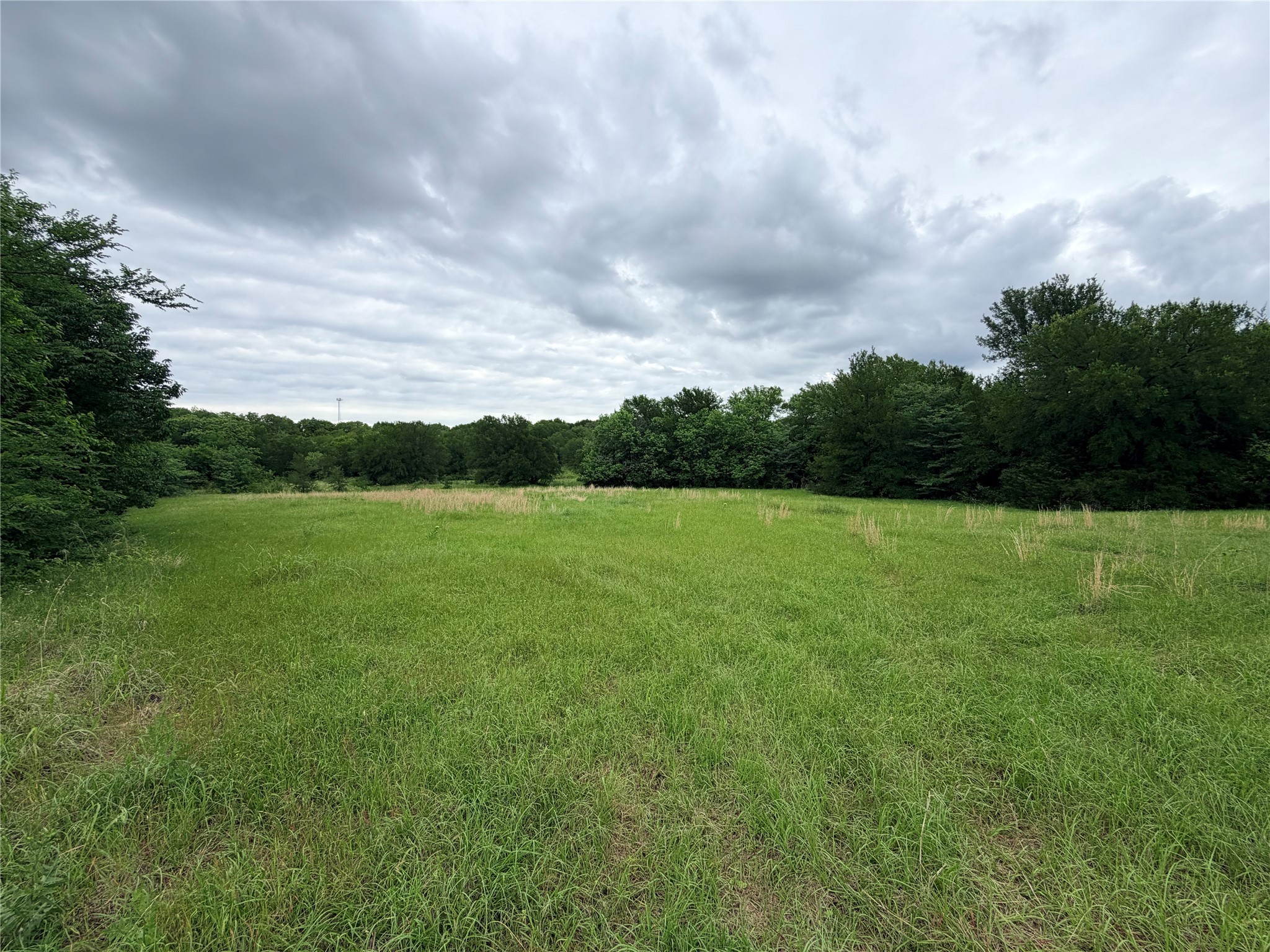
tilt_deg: -3.0
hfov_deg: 102.1
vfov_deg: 85.7
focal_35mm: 14
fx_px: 514
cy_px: 476
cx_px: 635
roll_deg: -0.1
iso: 40
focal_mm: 2.22
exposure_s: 1/631
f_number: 2.2
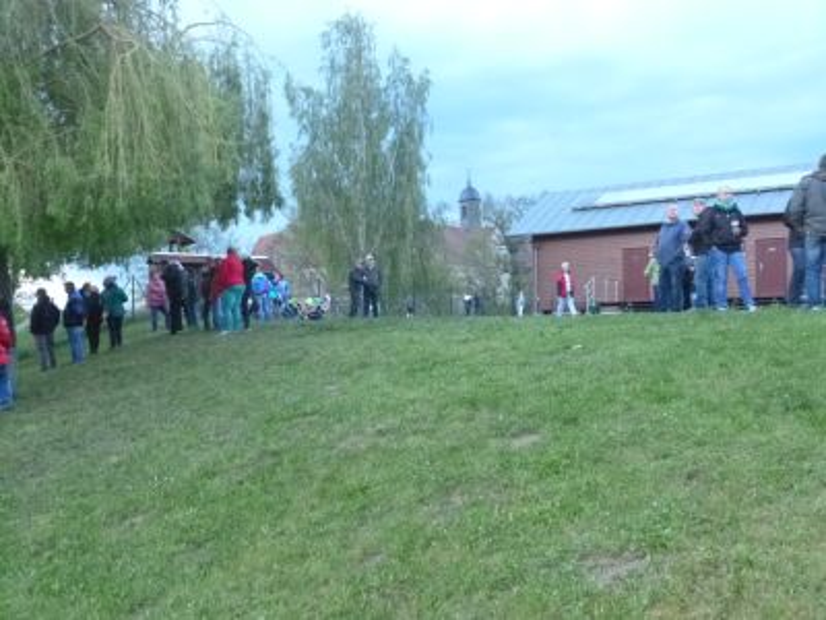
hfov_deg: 51.4
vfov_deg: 39.7
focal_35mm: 36
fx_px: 859
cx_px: 413
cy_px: 310
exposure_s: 1/60
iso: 800
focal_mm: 6.4
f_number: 3.1
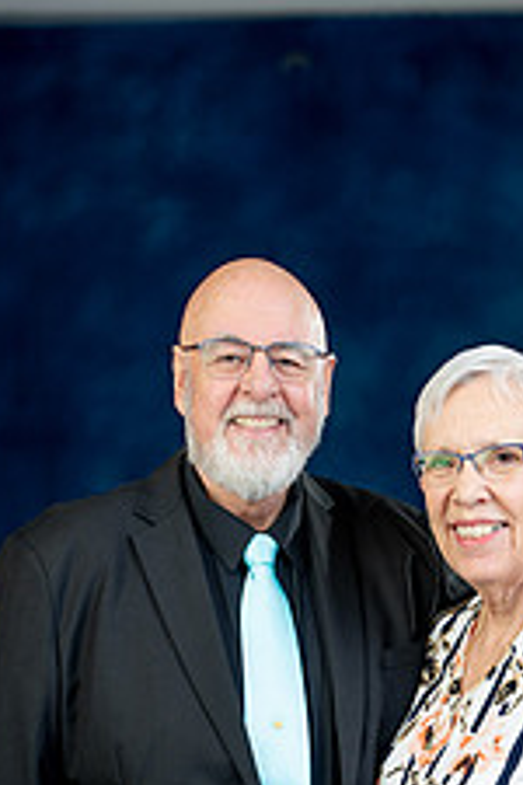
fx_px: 1874
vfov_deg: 22.7
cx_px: 391
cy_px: 782
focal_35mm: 86
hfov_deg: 15.8
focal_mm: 43
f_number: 4.5
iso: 200
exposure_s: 1/200
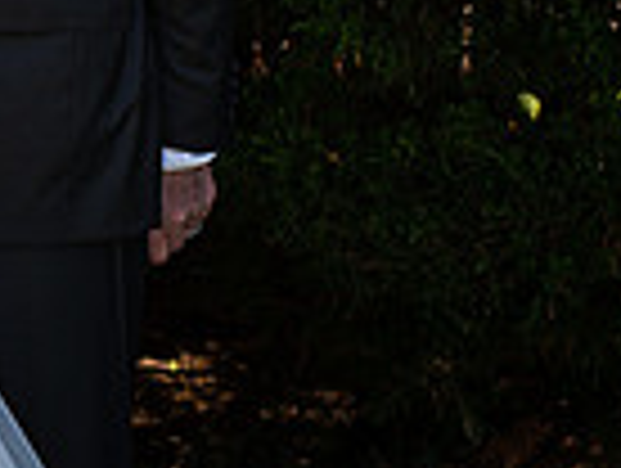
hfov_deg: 8.1
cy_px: -354
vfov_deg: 6.2
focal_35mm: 234
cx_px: -574
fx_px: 4205
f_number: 3.5
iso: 100
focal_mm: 50
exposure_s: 1/200
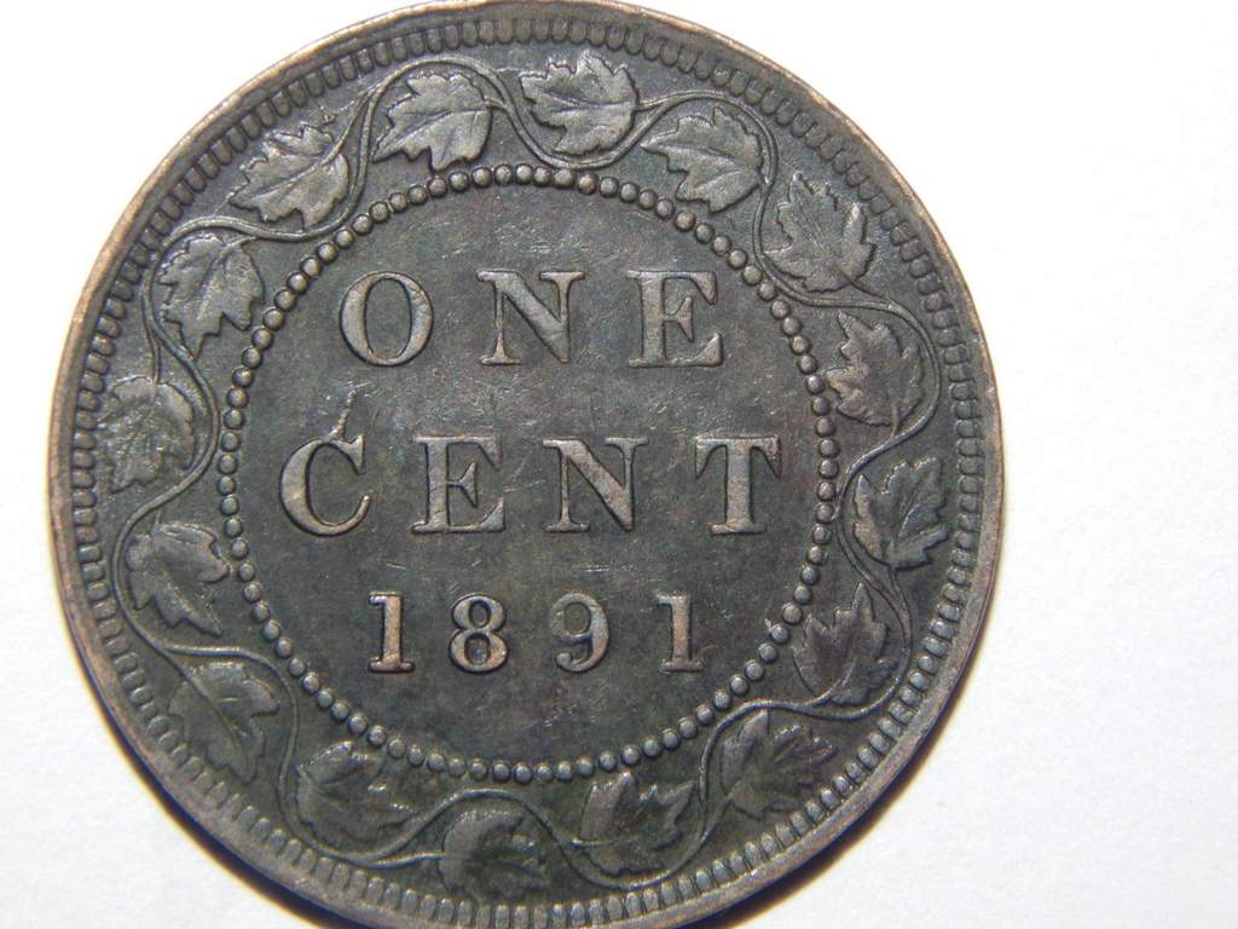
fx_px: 6509
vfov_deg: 8.2
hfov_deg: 10.9
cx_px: 619
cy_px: 464
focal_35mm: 182
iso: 200
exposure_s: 1/30
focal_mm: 32.8
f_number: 10.5
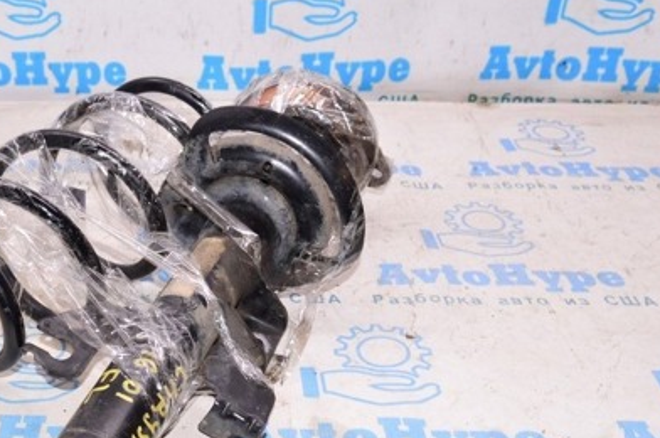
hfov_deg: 39.3
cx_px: 167
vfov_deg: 27.3
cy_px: 289
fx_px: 897
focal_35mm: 49
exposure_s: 1/100
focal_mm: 20
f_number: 8
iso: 1600
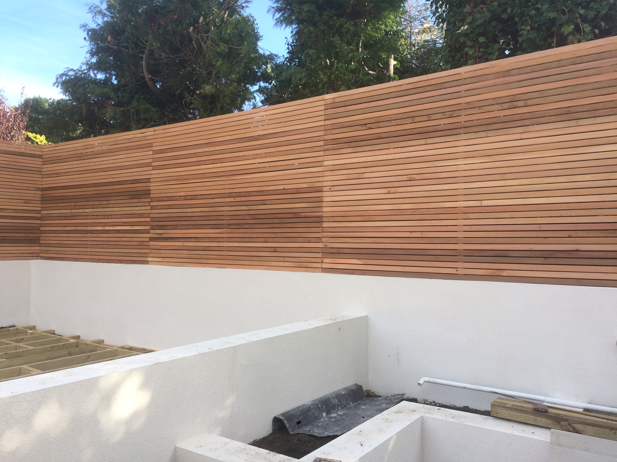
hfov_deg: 61.7
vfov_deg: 48.2
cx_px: 308
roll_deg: -0.4
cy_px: 231
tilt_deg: -3.8
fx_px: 517
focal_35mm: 29
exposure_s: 1/507
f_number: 2.2
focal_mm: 4.15
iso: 32
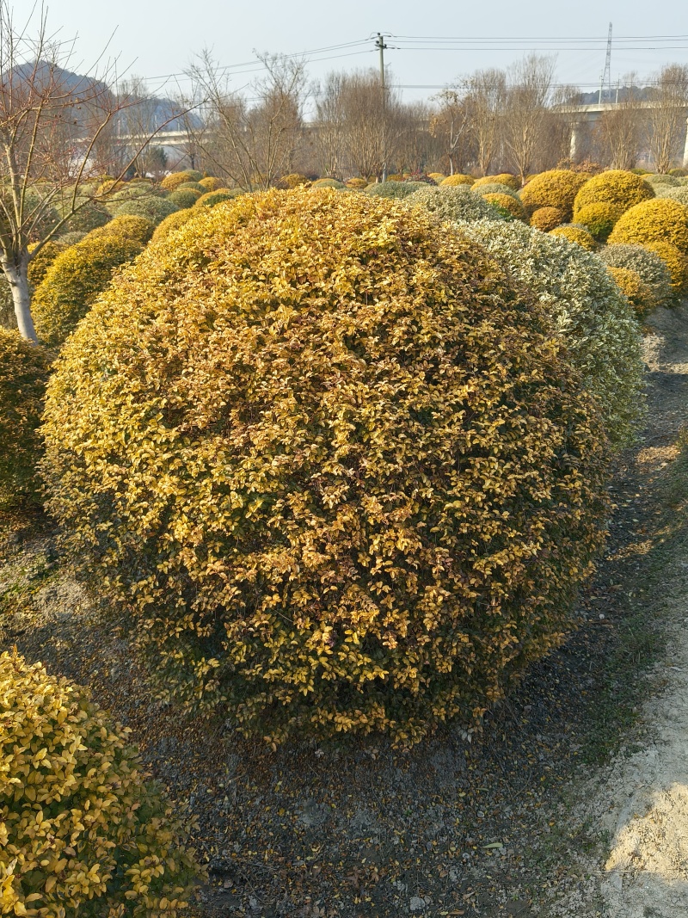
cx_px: 344
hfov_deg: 46.8
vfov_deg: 60.0
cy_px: 459
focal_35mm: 30
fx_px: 795
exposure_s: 1/1495
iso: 80
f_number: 1.8
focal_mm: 4.84
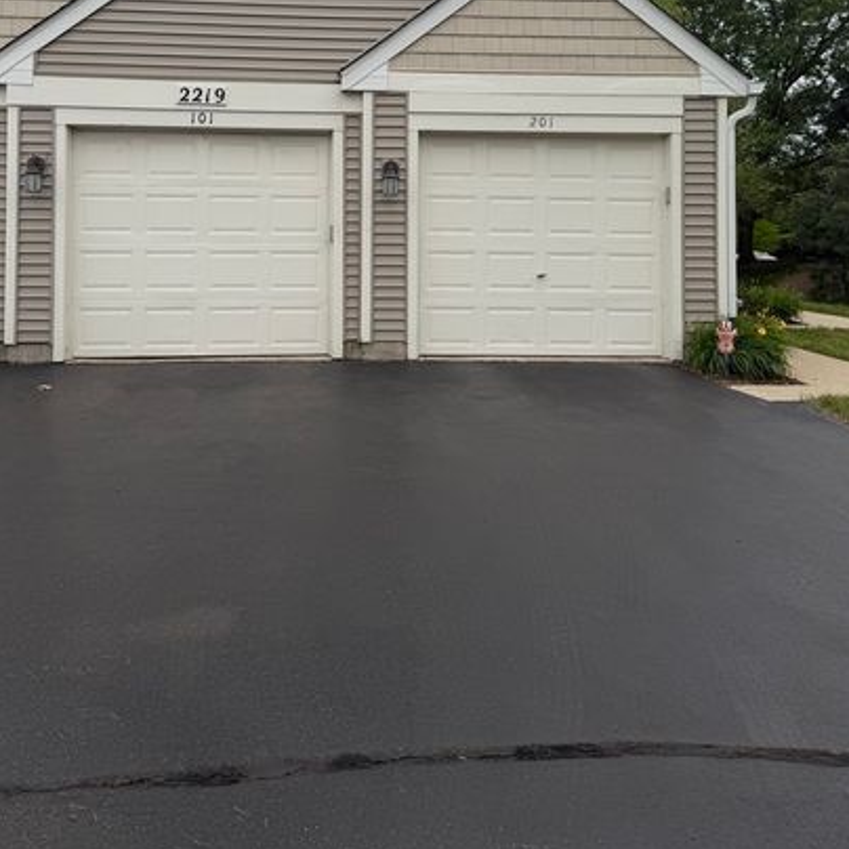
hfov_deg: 47.2
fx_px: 971
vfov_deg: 45.6
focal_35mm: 35
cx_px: 387
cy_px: 215
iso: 80
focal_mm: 6.76
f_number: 1.78
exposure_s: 1/5714
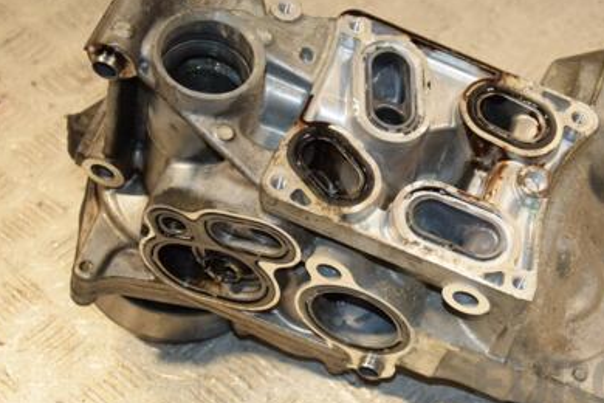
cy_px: 177
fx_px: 1627
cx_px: 446
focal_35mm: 97
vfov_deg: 14.1
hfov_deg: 20.9
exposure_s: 1/200
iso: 800
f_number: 5
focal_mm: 42
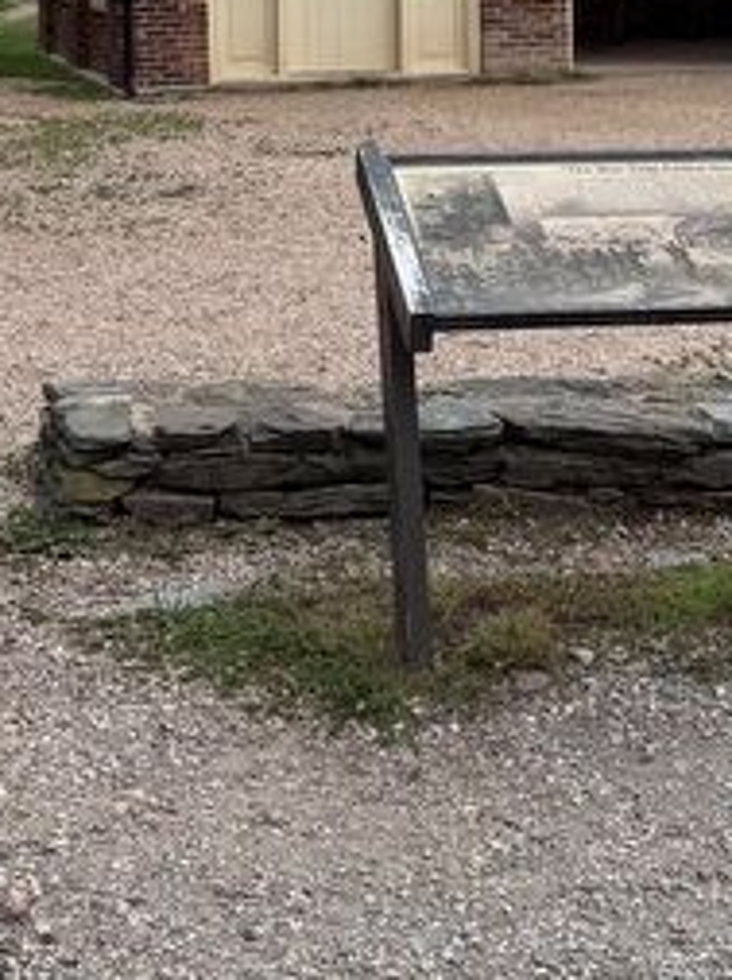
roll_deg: +1.2
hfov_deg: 19.3
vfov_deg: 23.9
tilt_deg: +2.6
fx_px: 2148
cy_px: -116
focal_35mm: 76
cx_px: 329
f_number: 1.78
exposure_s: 1/3802
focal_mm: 6.76
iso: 80
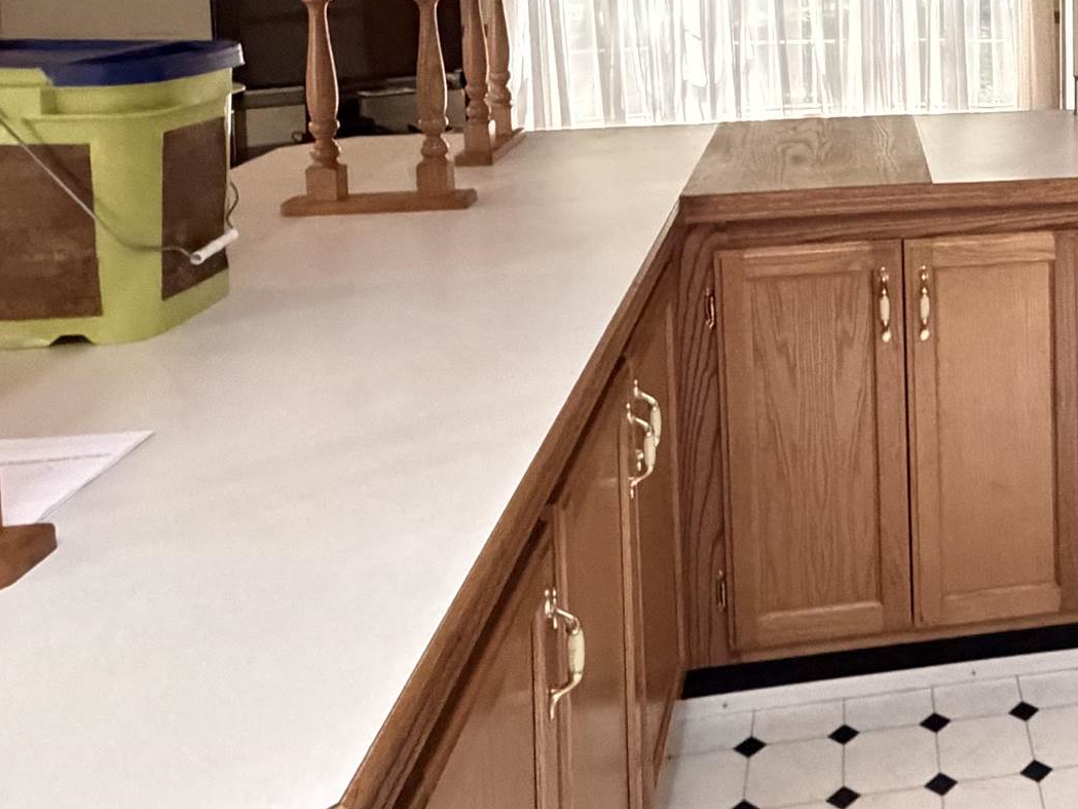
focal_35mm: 41
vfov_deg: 32.4
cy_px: 6
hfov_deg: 39.4
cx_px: 1120
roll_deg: +0.9
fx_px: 1277
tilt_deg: -4.6
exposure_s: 1/60
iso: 1250
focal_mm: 2.22
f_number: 2.2
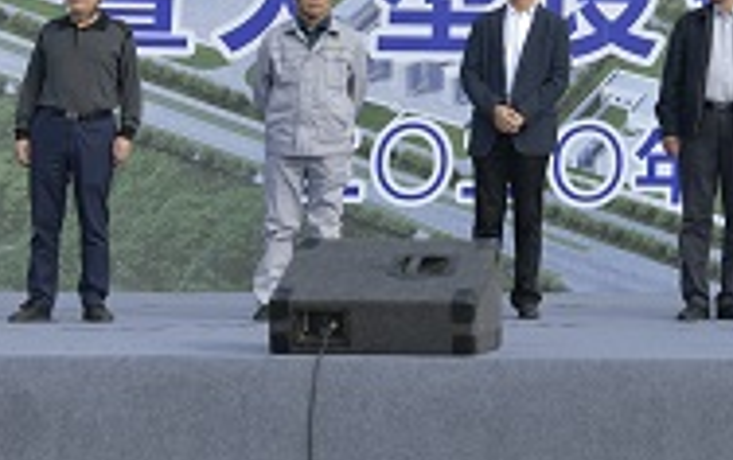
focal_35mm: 130
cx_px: 936
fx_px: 2600
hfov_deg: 15.3
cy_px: -129
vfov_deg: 9.9
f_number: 6.3
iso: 200
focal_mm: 40
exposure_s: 1/500
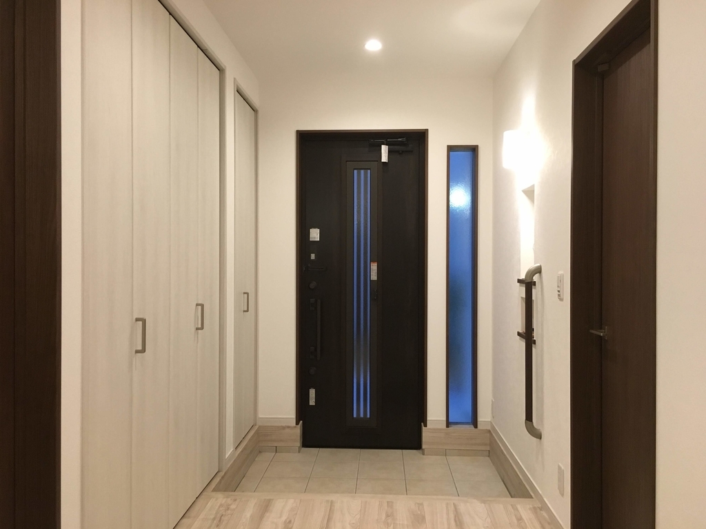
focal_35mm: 29
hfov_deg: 61.7
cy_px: 264
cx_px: 353
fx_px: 591
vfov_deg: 48.2
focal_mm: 4.15
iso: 125
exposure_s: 1/30
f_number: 2.2
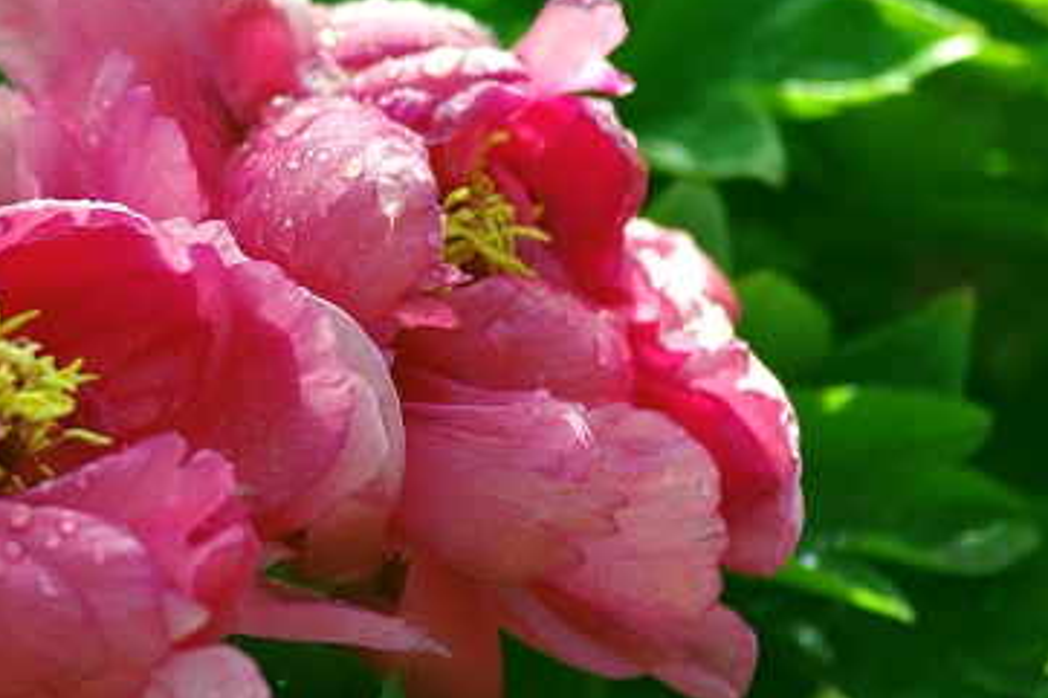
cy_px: 269
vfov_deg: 2.1
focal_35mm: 663
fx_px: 19291
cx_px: 266
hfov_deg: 3.1
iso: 100
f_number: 3.5
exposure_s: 1/250
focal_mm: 200
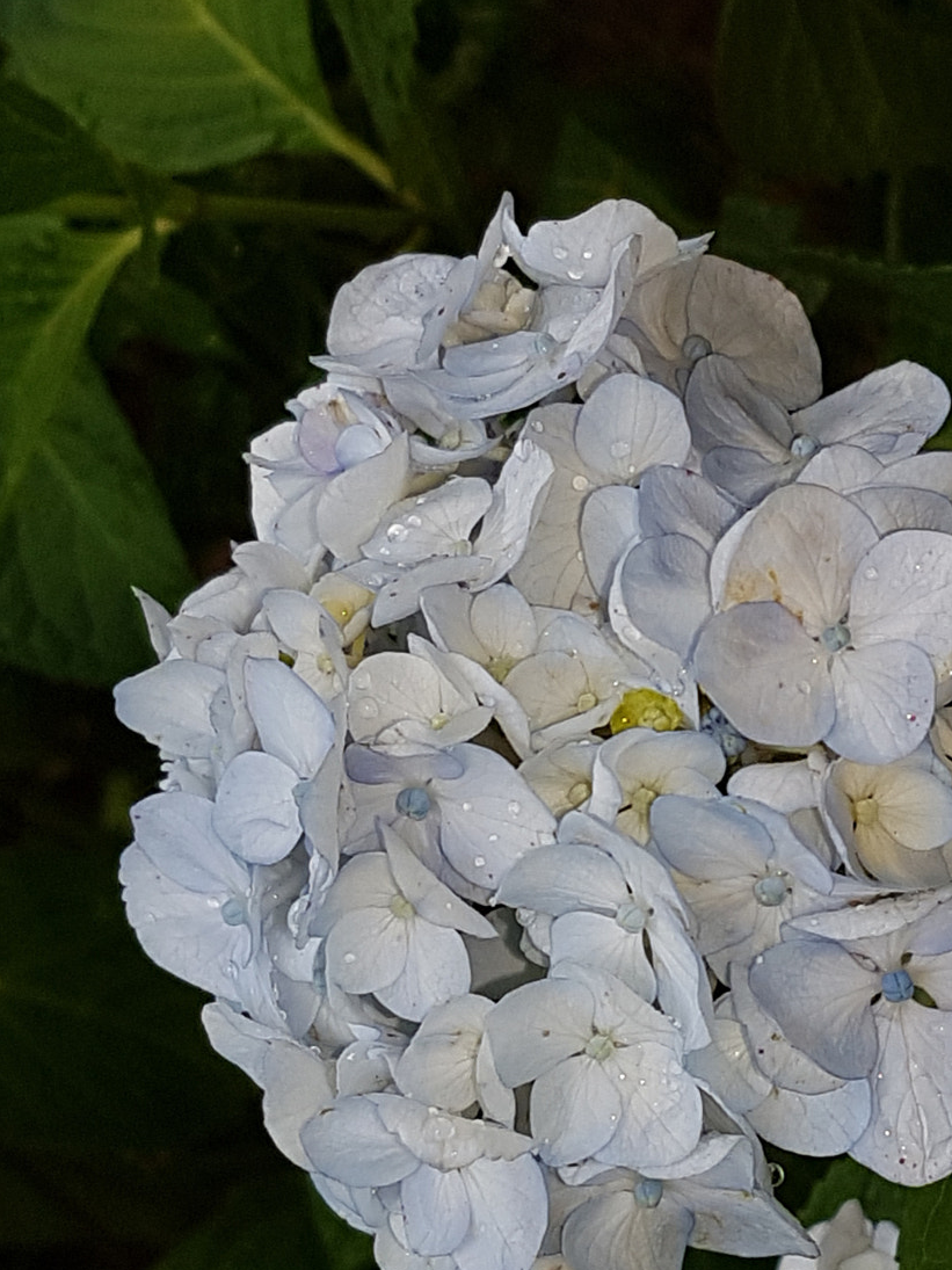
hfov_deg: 37.4
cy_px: 710
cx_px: 619
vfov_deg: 48.9
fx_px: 1394
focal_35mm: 38
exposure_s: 1/600
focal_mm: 4.2
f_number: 1.7
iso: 40
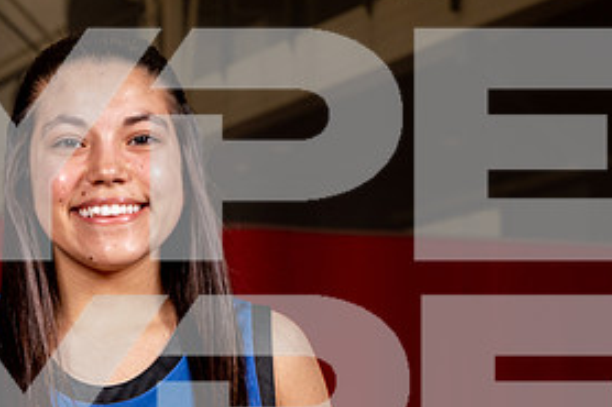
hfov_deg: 14.6
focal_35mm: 140
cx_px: 114
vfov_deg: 9.7
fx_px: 2378
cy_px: 412
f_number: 6.3
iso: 100
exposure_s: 1/125
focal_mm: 67
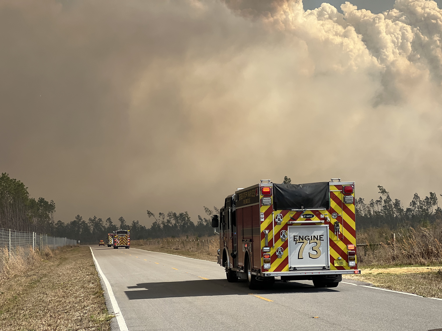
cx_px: 221
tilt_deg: +4.2
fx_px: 983
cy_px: 166
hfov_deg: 25.3
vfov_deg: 19.1
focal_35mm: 77
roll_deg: +2.2
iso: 32
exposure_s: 1/612
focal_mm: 9
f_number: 2.8
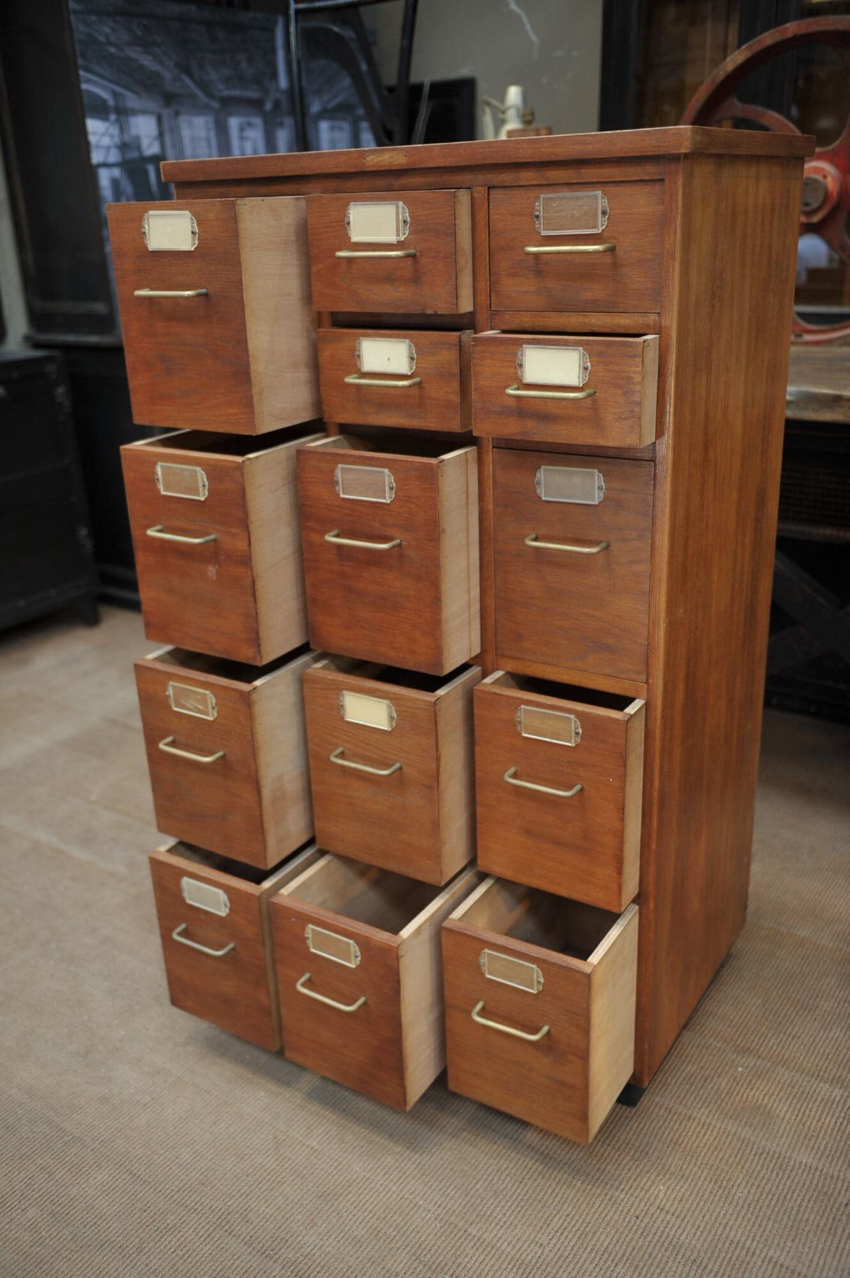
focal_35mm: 32
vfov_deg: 58.7
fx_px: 1135
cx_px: 425
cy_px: 639
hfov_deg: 41.1
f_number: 2.8
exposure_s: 1/50
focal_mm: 32
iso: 400
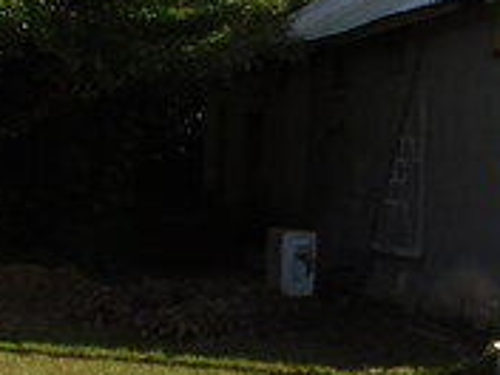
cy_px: 94
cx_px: 753
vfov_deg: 13.5
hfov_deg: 16.4
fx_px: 1574
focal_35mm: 109
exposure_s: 1/1250
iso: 125
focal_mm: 5.3
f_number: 3.2
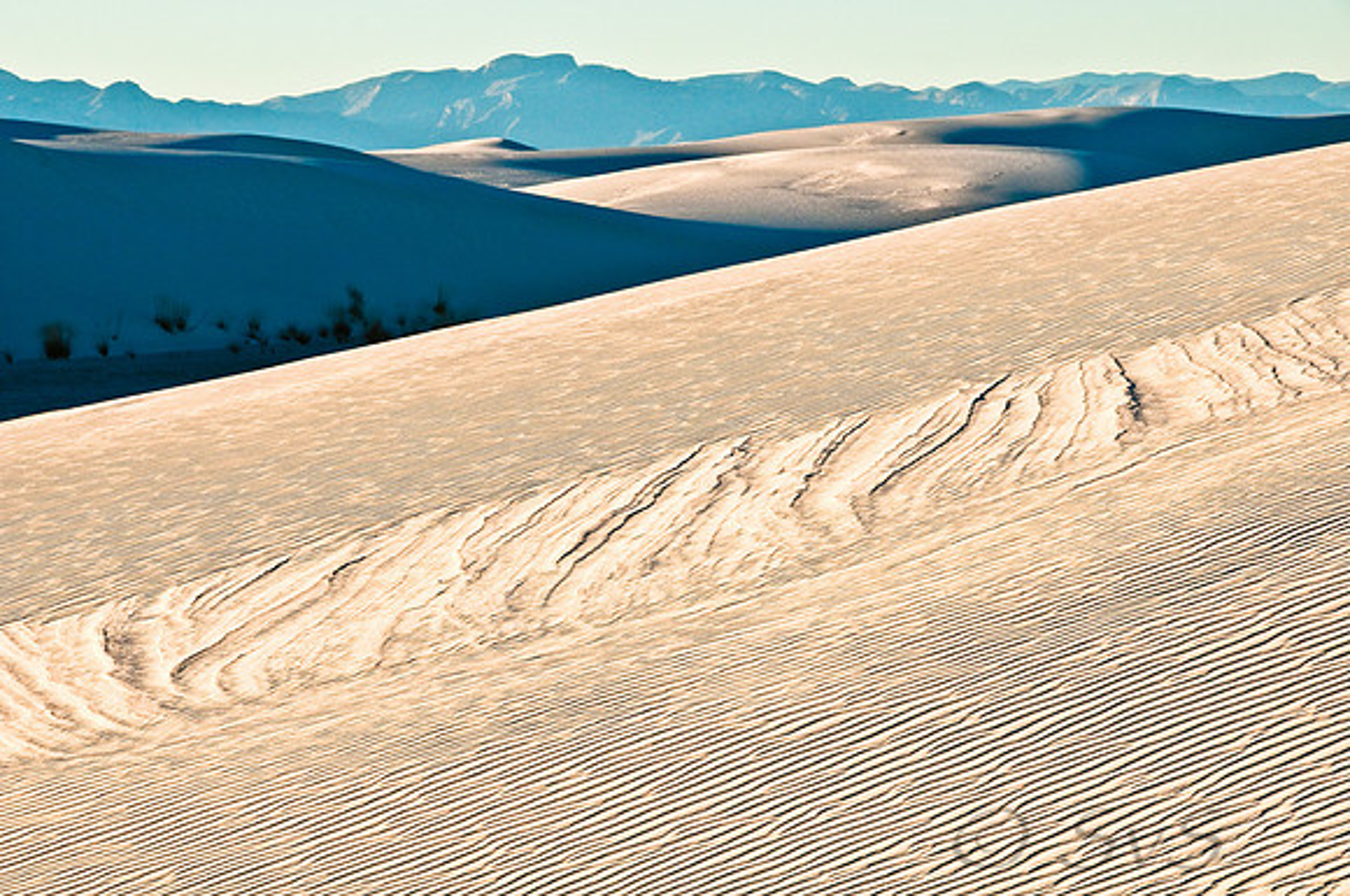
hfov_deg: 14.4
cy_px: 448
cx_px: 675
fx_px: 5336
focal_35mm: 142
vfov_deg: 9.6
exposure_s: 1/250
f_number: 16
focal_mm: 95
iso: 200
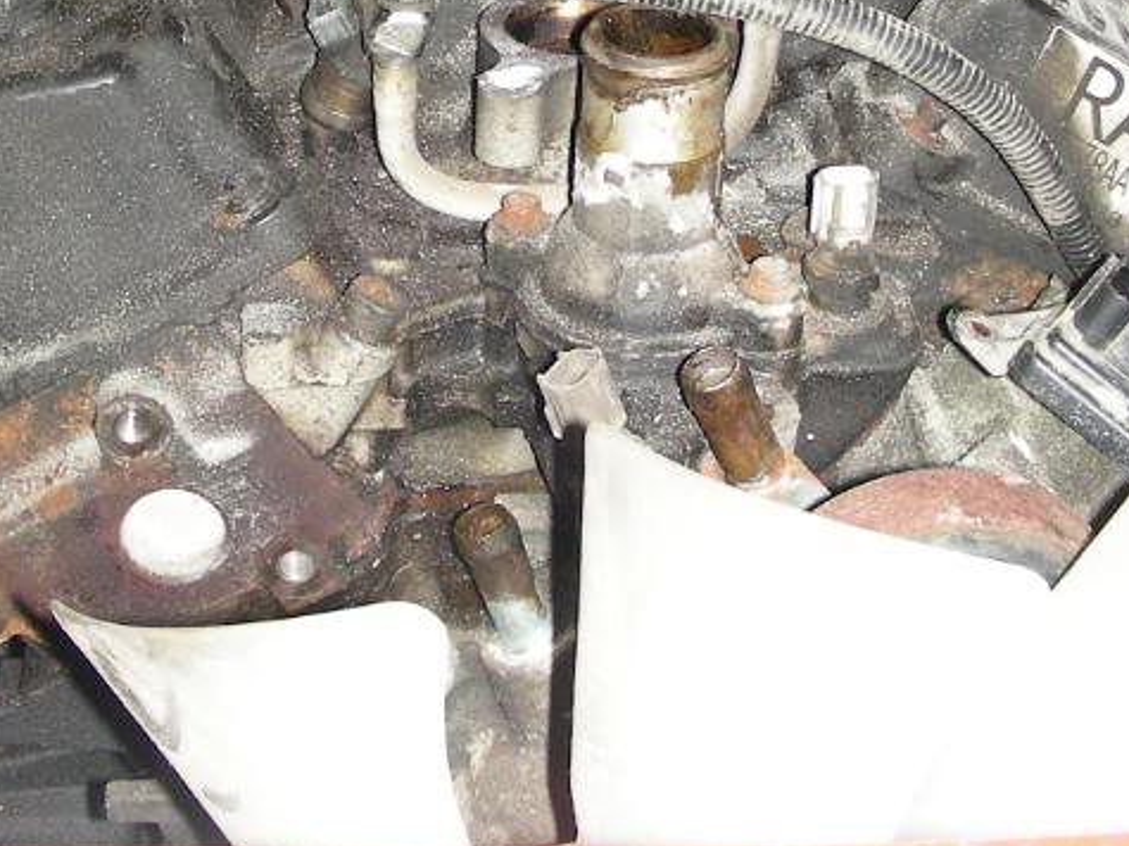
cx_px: 437
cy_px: -55
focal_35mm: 82
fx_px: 2674
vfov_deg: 17.4
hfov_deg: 23.8
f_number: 3.5
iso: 107
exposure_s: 1/60.1
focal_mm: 6.3
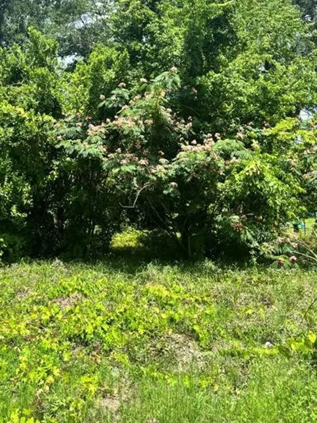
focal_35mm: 35
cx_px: 127
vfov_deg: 52.3
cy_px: 172
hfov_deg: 40.5
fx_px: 427
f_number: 1.6
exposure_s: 1/1522
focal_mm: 5.96
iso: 50
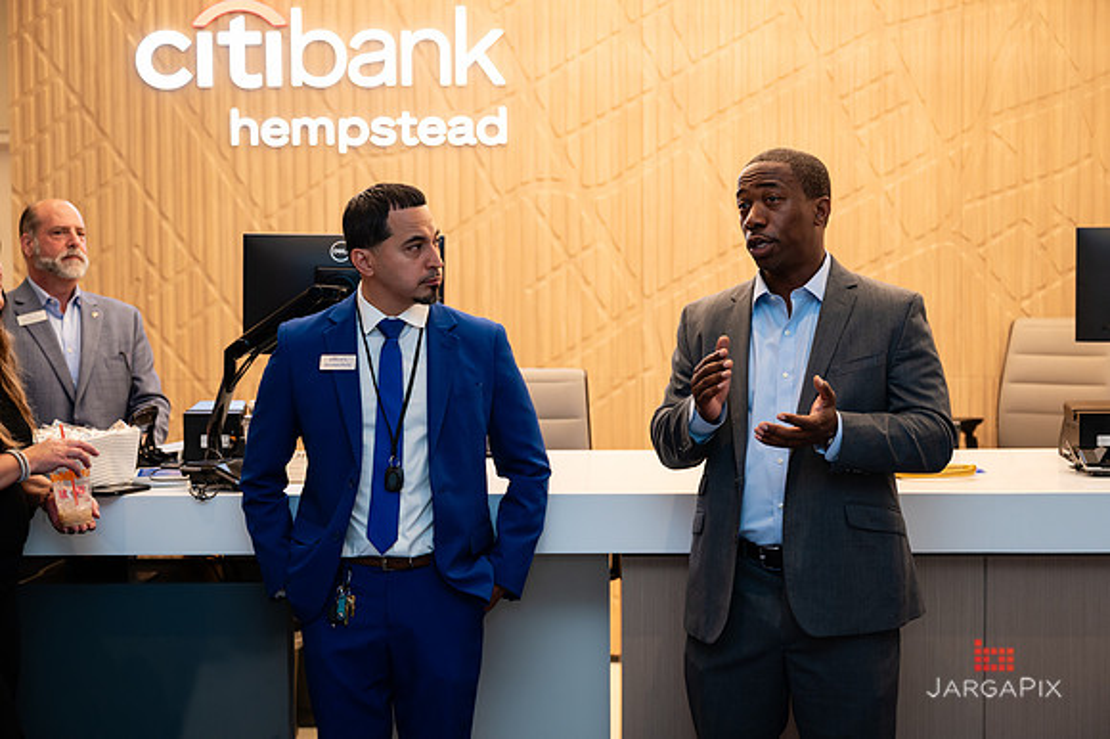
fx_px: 1730
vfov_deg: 24.1
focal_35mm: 56
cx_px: 572
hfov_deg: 35.6
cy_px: 358
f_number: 3.2
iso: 500
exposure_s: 1/200
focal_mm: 54
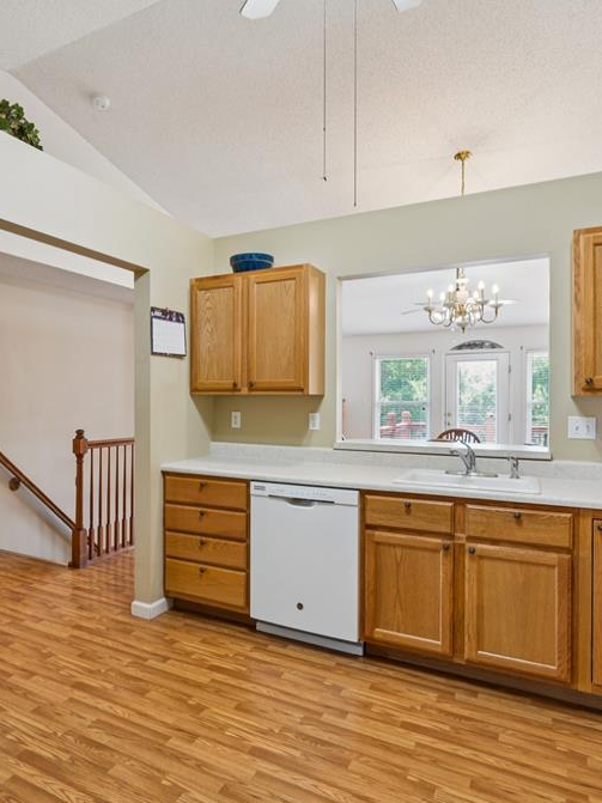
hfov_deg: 57.1
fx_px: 541
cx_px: 208
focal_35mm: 23
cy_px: 399
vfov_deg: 73.2
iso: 320
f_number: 13
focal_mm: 15.9
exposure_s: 1/1.67
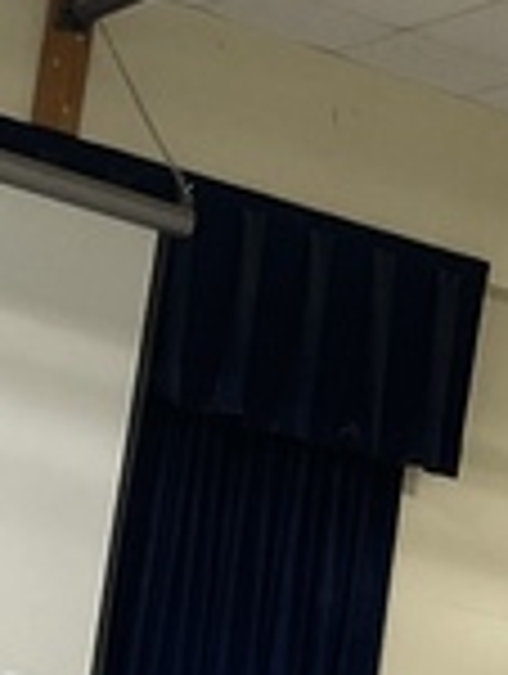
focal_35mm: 177
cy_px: 1580
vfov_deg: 9.9
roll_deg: -9.0
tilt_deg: -10.2
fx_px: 3454
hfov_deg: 8.3
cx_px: 710
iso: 80
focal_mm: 4.2
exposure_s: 1/120
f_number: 1.6
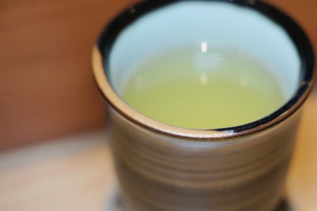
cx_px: 203
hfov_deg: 20.8
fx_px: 863
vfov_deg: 14.0
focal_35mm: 98
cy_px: 115
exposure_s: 1/80
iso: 200
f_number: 4
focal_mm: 75
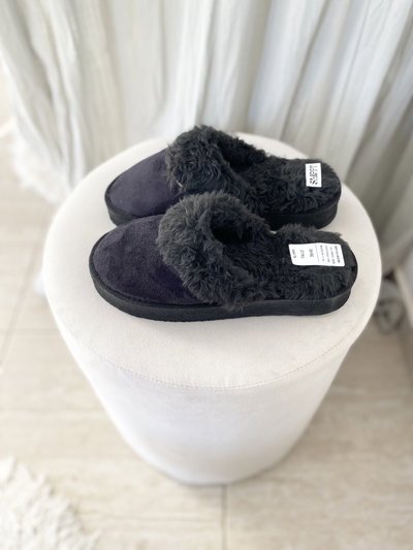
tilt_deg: -53.1
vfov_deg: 67.3
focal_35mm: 26
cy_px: 275
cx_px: 206
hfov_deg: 53.1
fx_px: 413
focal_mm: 4.25
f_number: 1.8
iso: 64
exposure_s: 1/122
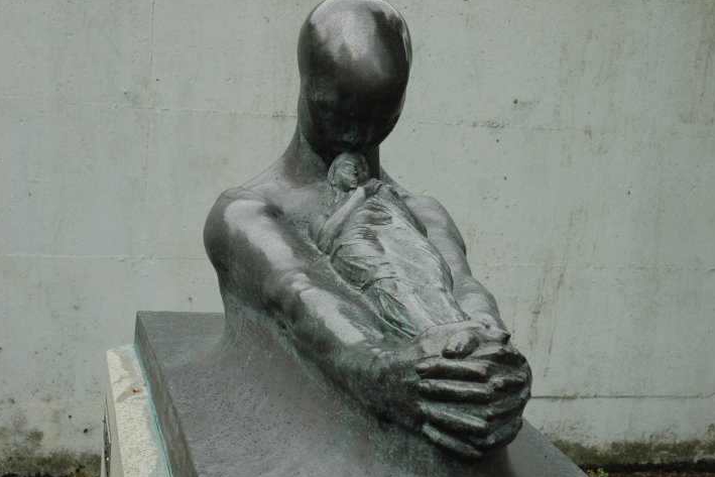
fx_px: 1212
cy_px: 238
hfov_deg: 32.9
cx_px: 359
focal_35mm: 61
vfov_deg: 22.3
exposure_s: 1/250
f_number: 13
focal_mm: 40
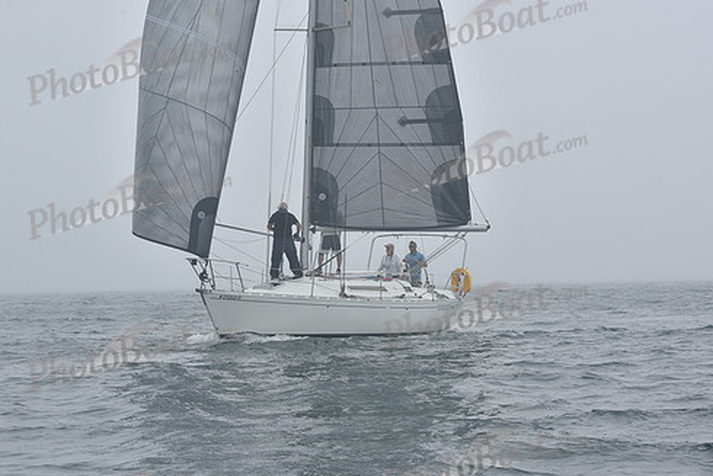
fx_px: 1922
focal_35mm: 97
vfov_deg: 14.1
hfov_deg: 21.0
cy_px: 257
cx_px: 308
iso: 250
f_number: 11
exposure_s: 1/800
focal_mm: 82
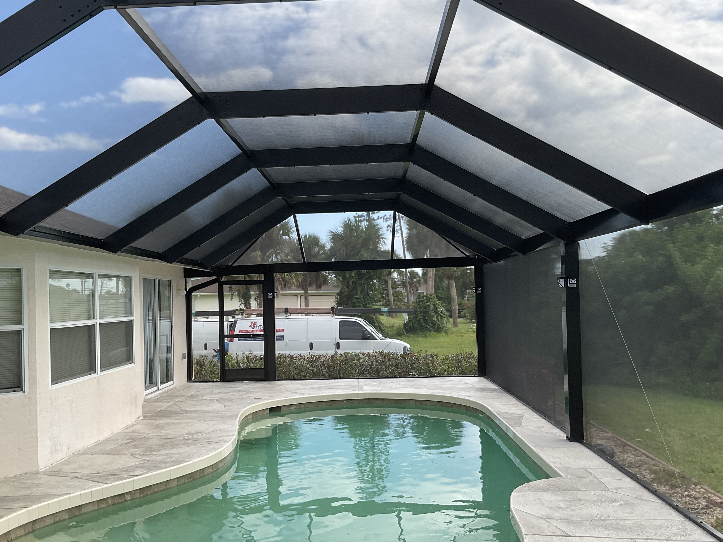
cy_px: 290
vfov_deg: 40.7
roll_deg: +3.0
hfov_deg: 52.6
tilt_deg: +1.6
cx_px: 353
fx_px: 731
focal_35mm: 35
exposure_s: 1/568
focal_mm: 3
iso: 16
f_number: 1.8
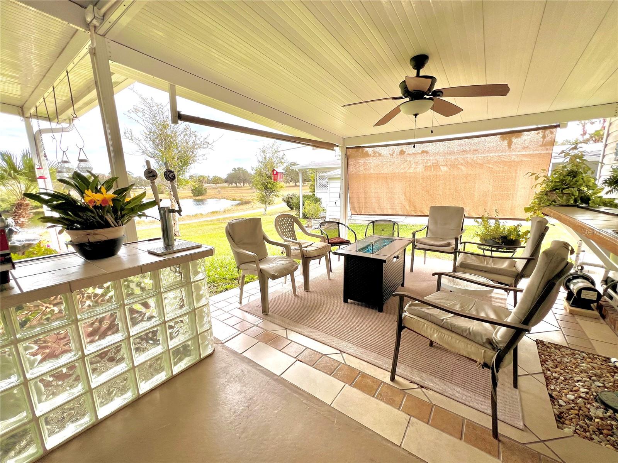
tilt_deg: -12.0
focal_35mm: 13
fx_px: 232
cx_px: 309
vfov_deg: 89.9
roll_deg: +1.7
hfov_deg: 106.2
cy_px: 232
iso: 32
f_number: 1.8
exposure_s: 1/364
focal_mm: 1.57
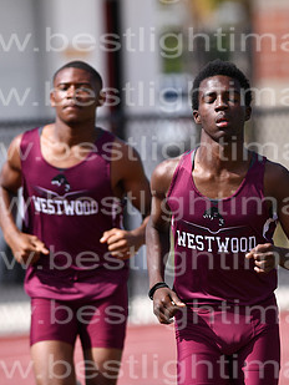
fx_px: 9033
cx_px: 212
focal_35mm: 812
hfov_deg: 1.8
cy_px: 179
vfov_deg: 2.4
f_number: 4
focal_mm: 300
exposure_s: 1/1250
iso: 100
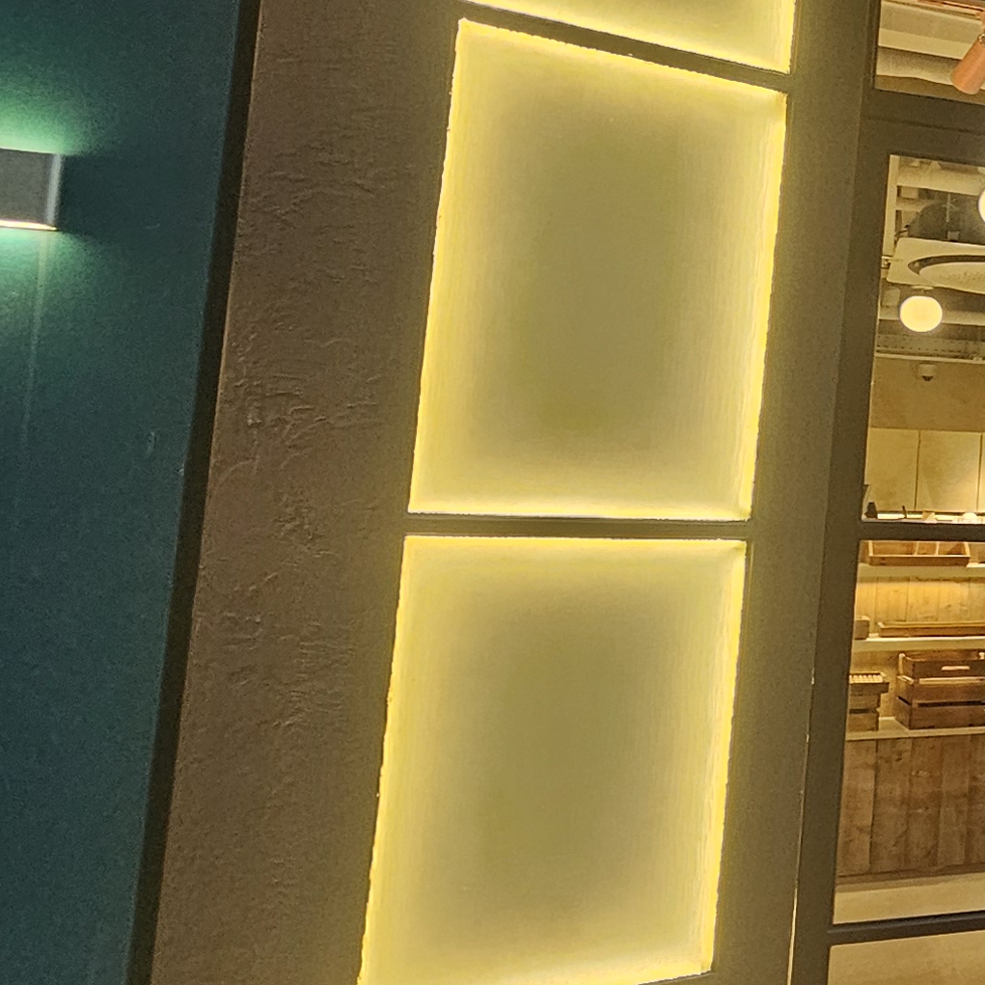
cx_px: 1760
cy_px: 379
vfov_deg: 37.4
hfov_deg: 22.4
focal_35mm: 45
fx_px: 1449
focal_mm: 2.2
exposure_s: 1/60
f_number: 2.2
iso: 100
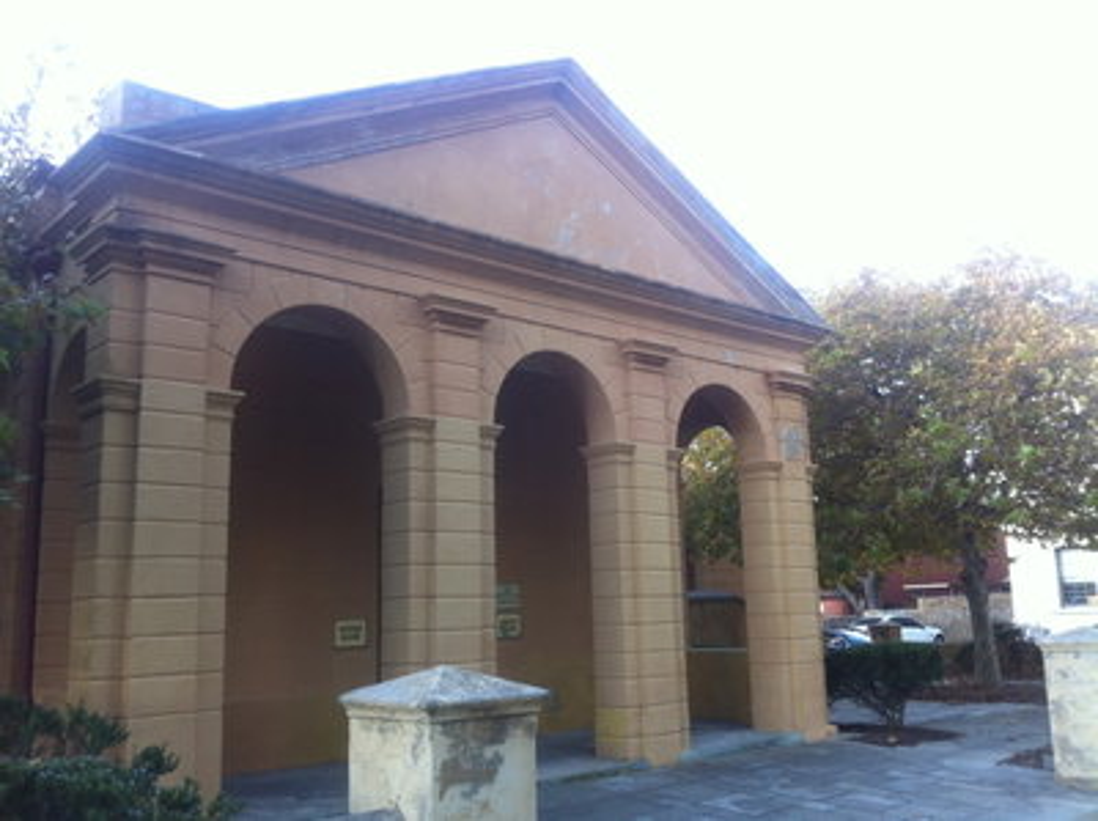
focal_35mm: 35
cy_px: 410
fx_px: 1109
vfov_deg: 40.6
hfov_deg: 52.7
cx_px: 549
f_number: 2.8
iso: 80
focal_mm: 3.85
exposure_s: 1/60
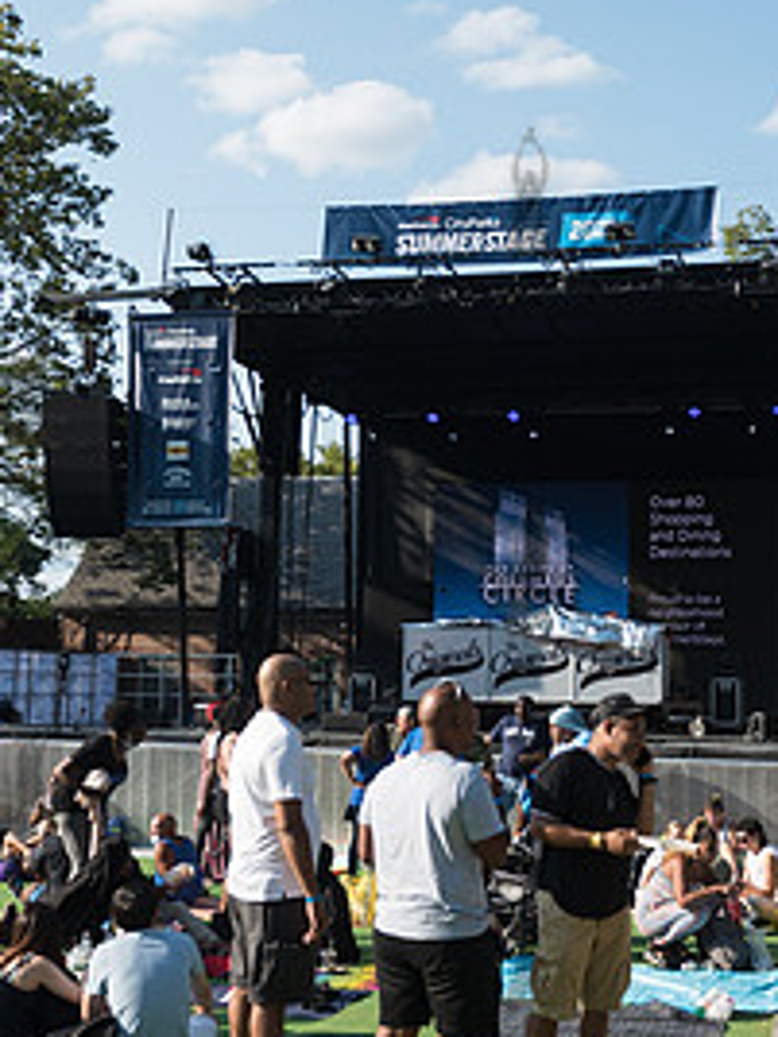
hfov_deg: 25.5
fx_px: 1708
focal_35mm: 57
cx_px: 526
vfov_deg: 33.8
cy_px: 567
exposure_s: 1/1250
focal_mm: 27
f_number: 4
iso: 200
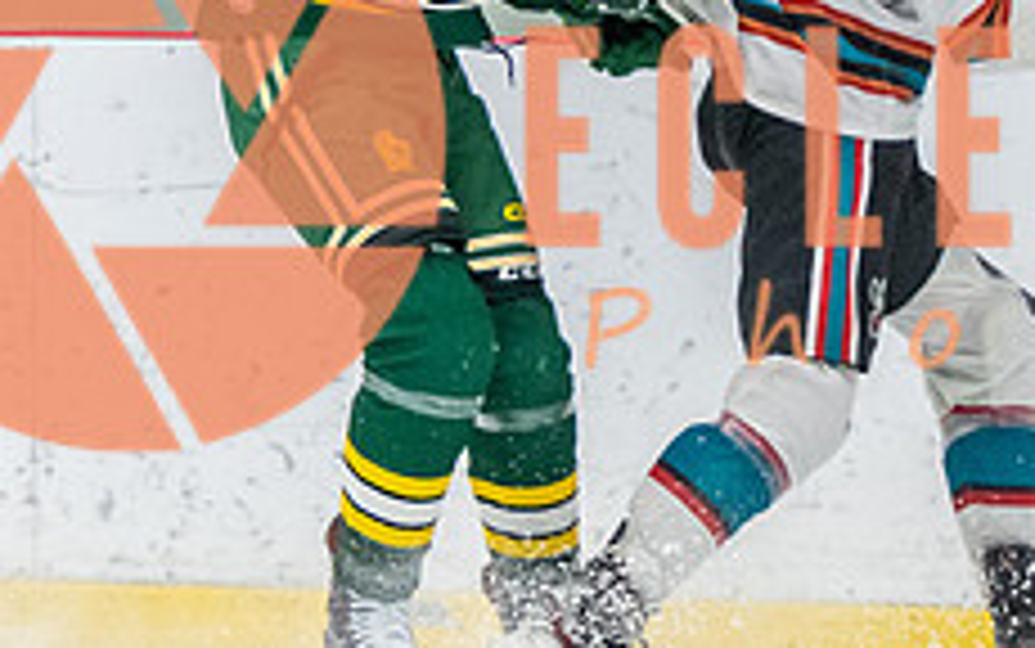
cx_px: 532
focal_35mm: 642
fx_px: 18118
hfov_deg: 3.3
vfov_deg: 2.0
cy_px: 272
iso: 4000
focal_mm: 150
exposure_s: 1/800
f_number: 2.8
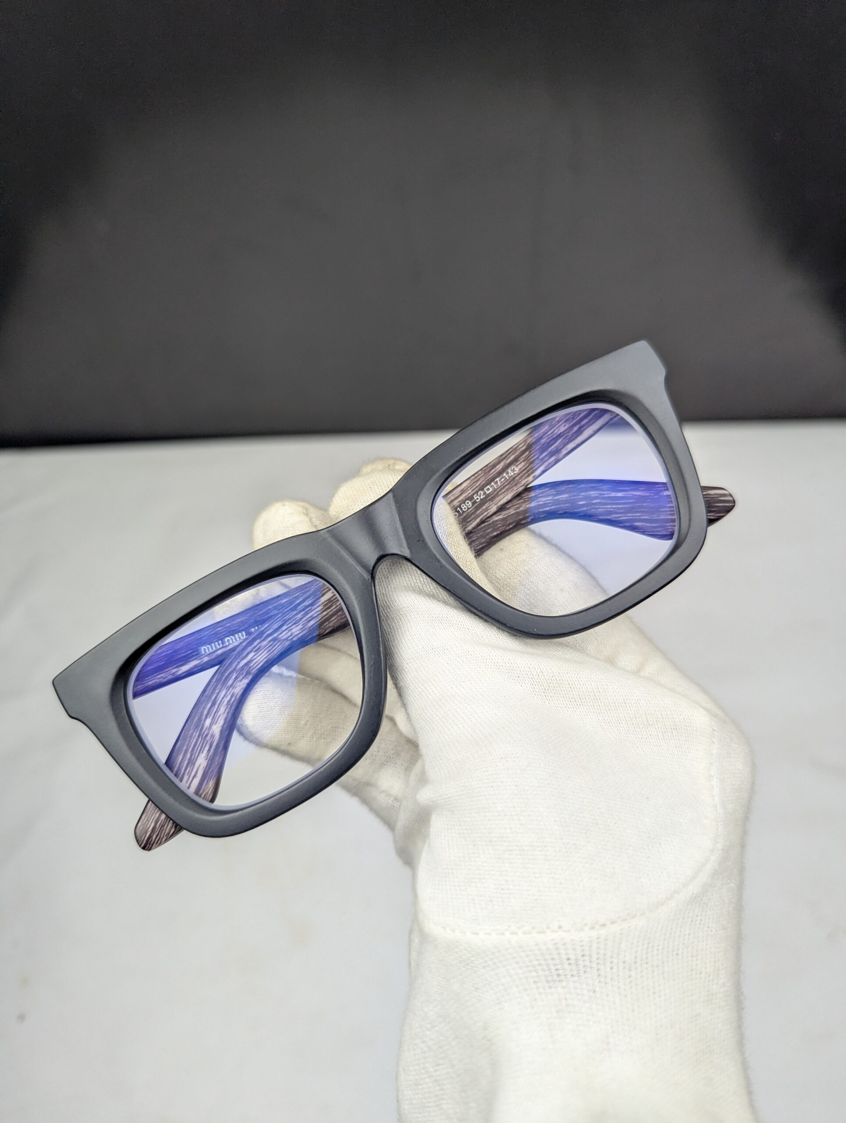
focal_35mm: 24
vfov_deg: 71.5
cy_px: 562
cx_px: 423
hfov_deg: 56.9
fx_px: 780
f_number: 1.85
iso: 74
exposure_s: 1/241
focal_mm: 6.81
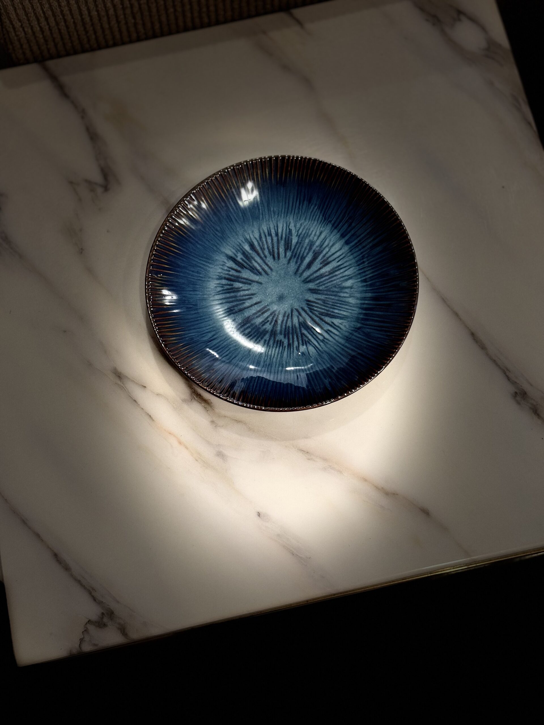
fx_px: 1006
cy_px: 362
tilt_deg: -74.1
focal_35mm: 48
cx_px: 272
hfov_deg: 30.3
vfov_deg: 39.7
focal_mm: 6.86
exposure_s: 1/60
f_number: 1.78
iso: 160
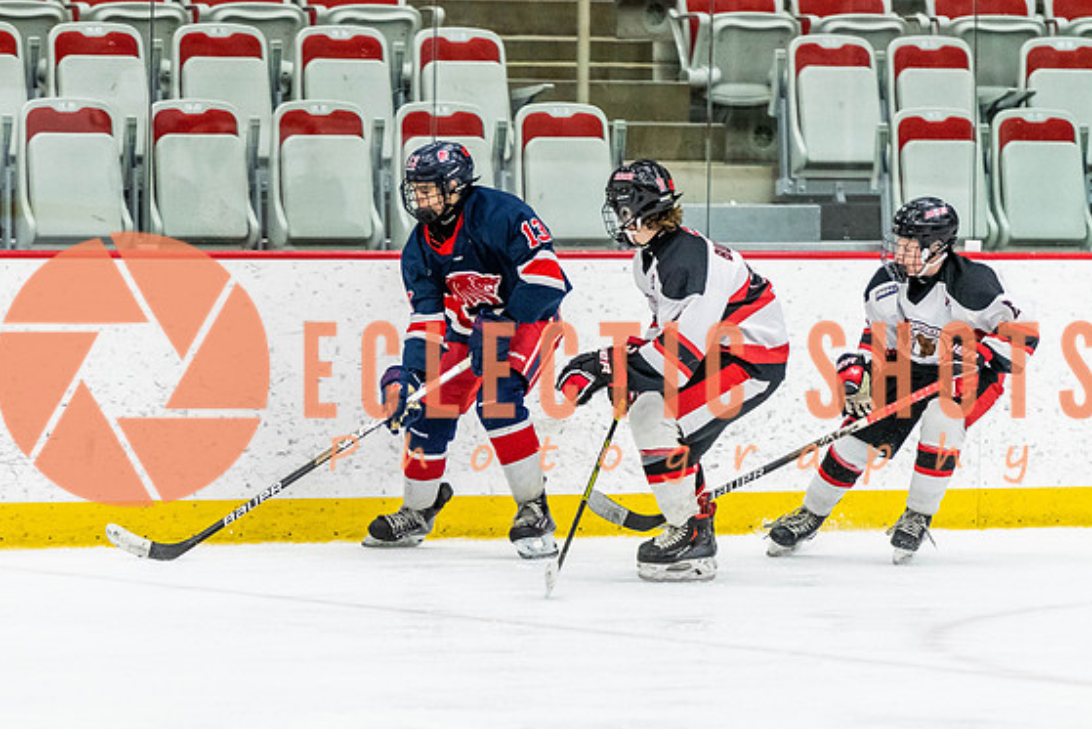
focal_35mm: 310
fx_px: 9405
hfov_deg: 6.6
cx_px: 433
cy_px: 387
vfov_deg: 4.4
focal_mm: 190
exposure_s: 1/640
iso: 3200
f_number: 2.8
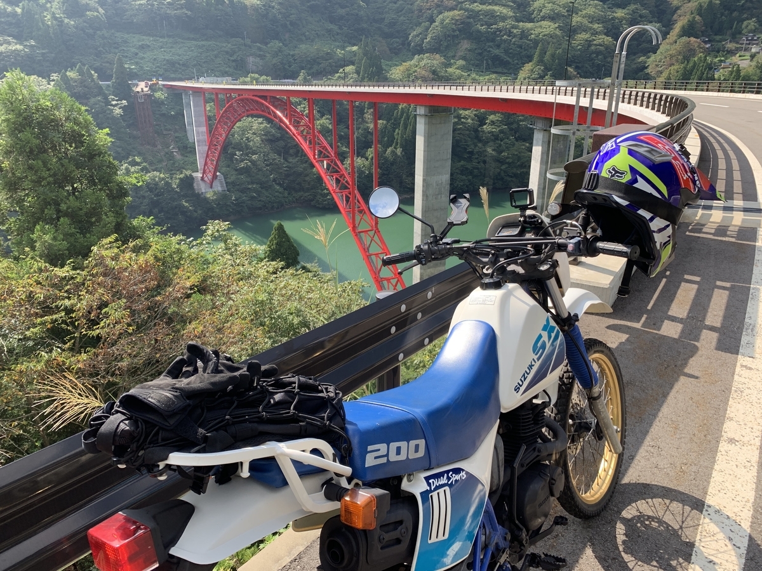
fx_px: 572
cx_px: 381
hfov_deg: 67.3
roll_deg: +1.1
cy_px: 286
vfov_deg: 53.1
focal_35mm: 26
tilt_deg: -21.5
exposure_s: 1/500
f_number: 1.8
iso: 25
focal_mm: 4.25
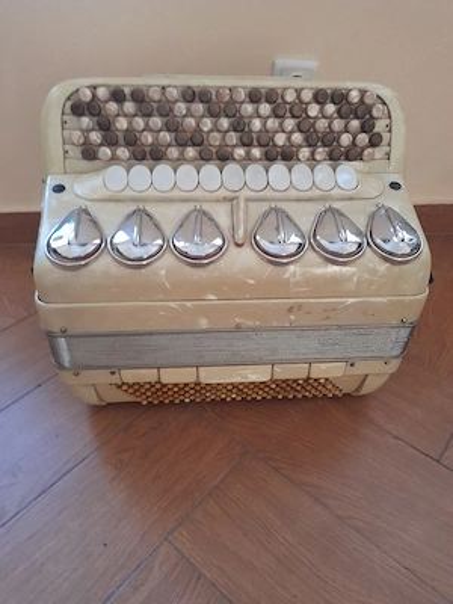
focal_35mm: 25
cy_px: 302
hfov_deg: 54.9
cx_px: 226
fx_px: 436
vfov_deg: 69.4
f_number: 2
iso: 400
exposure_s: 1/25
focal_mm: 4.6
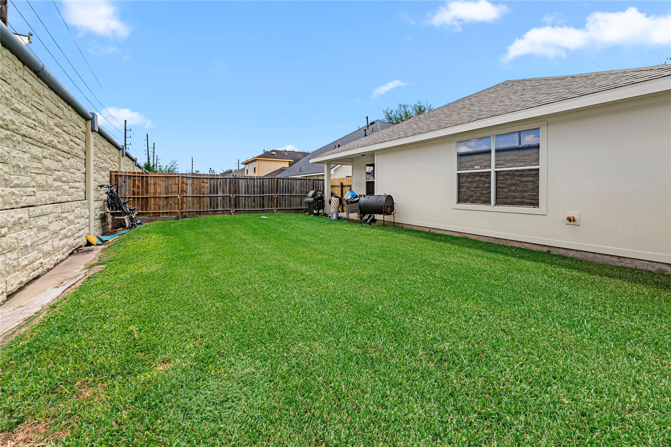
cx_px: 336
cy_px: 224
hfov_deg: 104.3
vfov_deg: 81.1
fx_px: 261
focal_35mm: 14
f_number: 8
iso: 400
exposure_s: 1/1250
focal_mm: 14
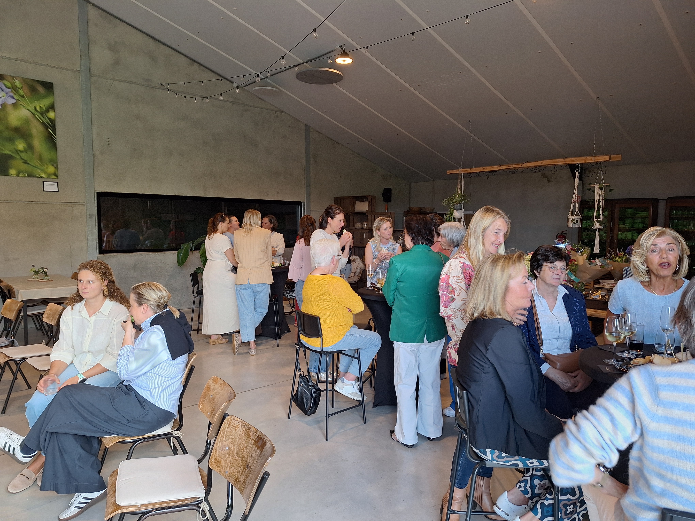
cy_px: 260
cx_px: 348
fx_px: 462
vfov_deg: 58.9
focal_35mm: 23
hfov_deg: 73.9
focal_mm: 5.54
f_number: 1.8
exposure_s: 1/50
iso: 64
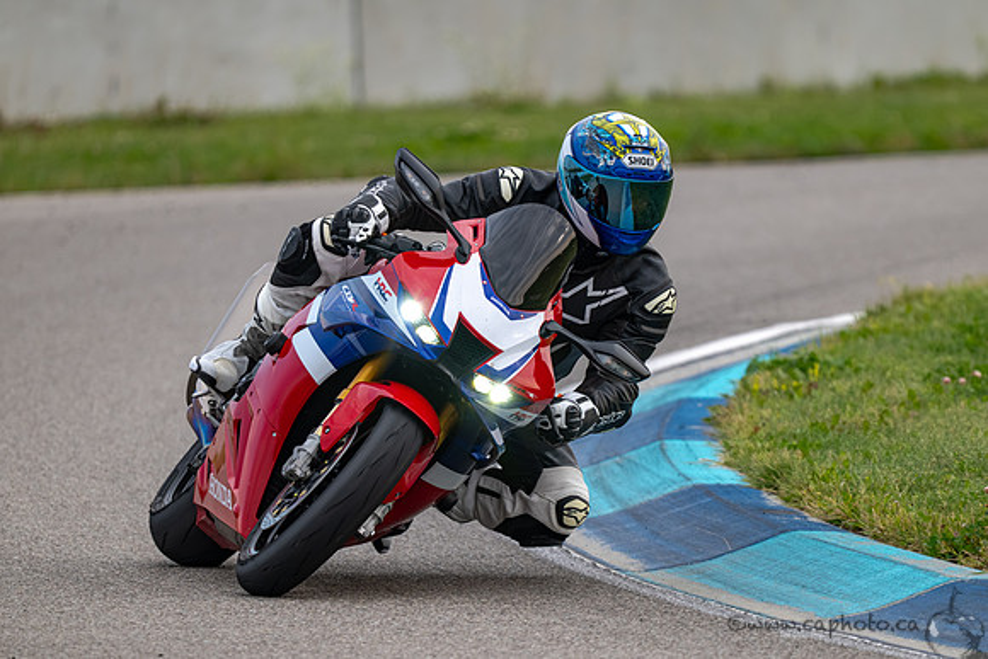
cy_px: 368
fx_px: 19012
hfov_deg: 3.0
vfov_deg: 2.0
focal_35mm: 693
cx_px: 506
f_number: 6.3
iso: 640
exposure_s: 1/1250
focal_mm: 600
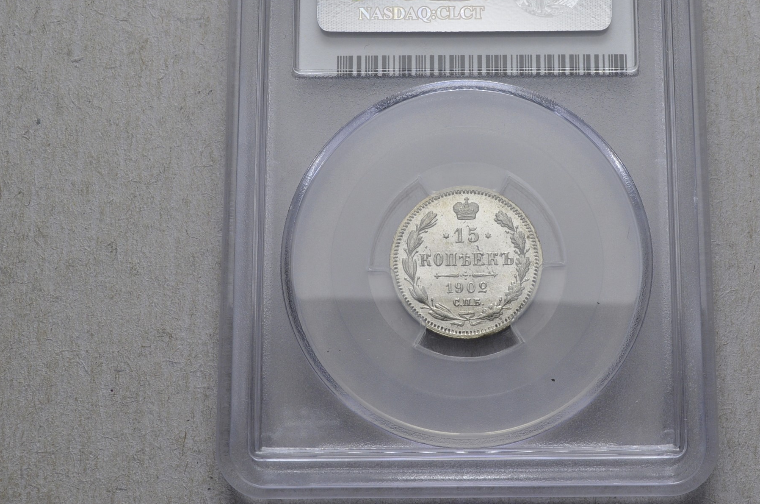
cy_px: 184
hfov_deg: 28.8
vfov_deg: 19.3
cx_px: 490
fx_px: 1475
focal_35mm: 70
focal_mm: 34
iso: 400
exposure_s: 1/250
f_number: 14
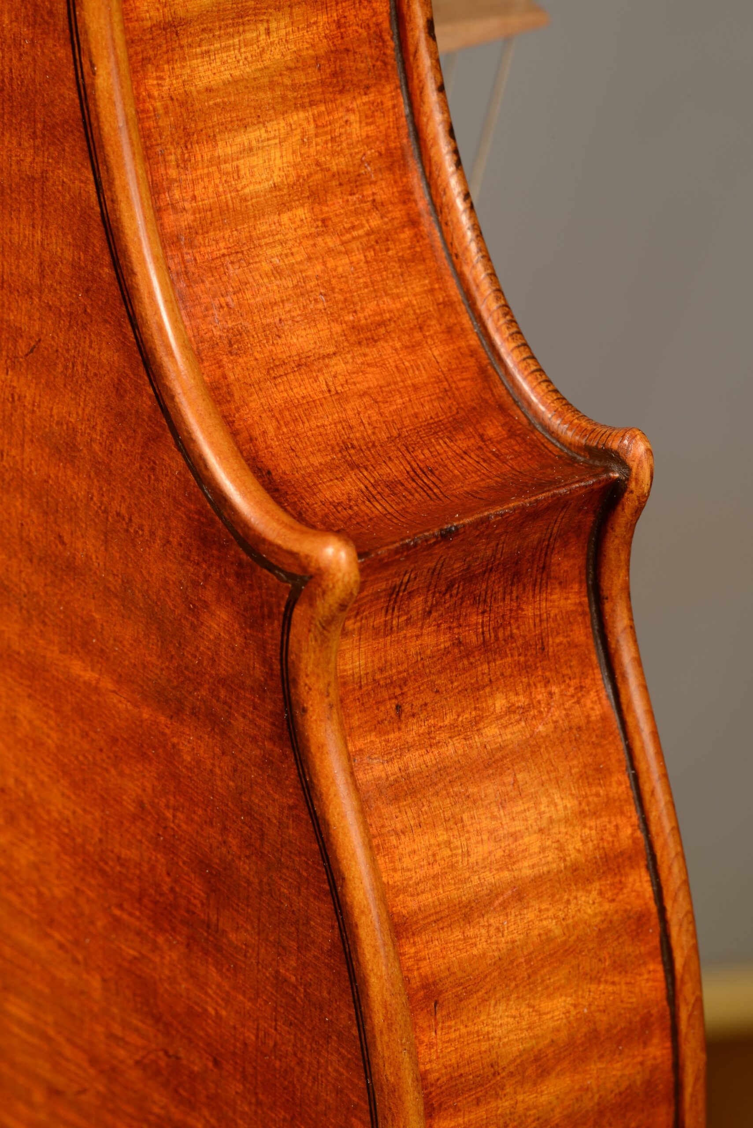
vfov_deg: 19.4
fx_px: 3291
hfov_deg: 13.1
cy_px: 564
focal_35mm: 105
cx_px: 376
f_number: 22
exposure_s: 1/1.6
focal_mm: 105
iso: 100
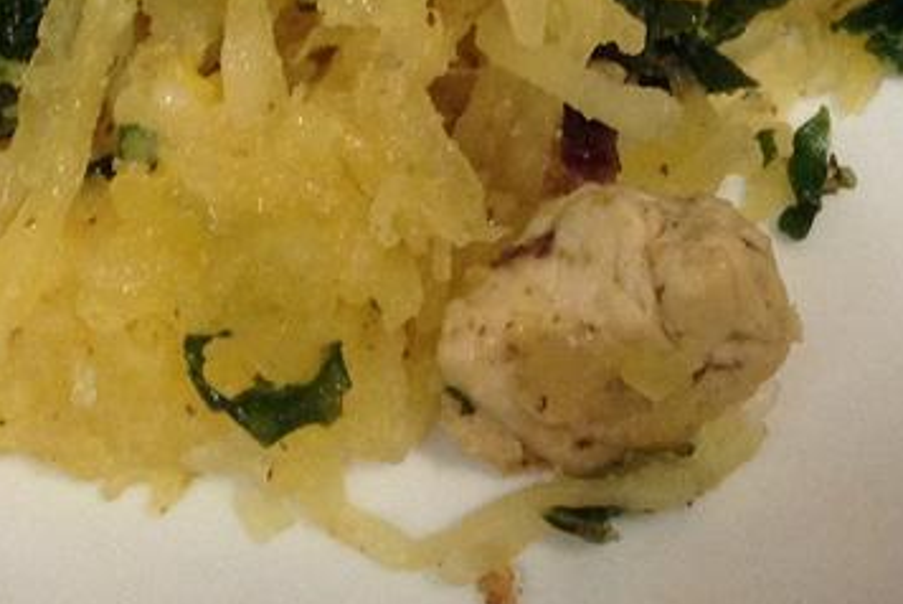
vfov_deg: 12.7
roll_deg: -6.1
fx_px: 2586
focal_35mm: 103
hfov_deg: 19.7
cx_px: 237
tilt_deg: -43.5
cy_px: -269
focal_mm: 3.3
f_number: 2.4
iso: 80
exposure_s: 1/24
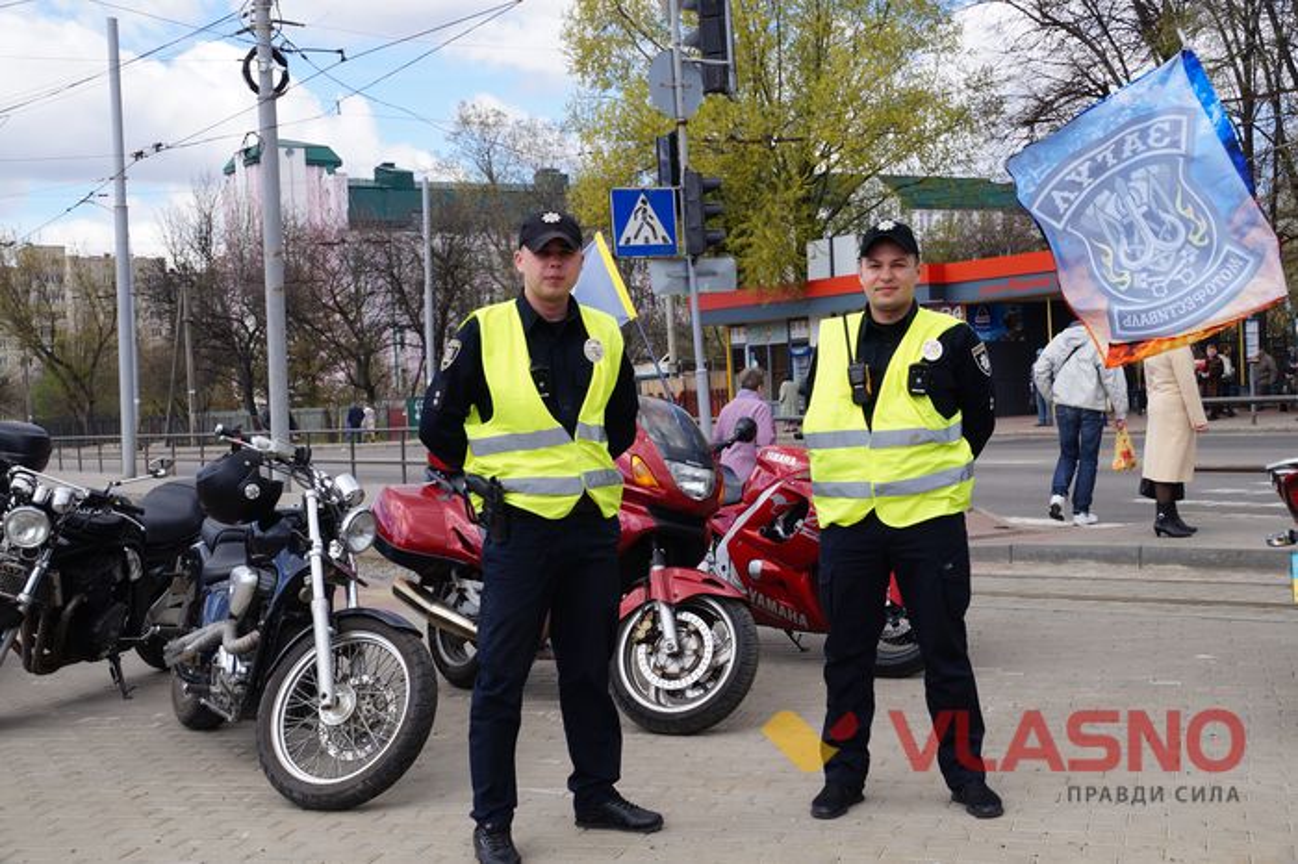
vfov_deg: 29.8
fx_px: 1622
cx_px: 649
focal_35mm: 45
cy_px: 432
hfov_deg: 43.6
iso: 100
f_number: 9
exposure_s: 1/125
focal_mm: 30
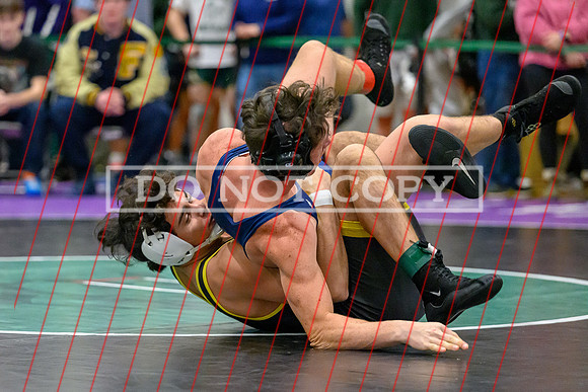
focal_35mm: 163
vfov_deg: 8.4
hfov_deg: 12.6
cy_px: 240
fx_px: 2668
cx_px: 195
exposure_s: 1/800
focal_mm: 120
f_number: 2.8
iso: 11400
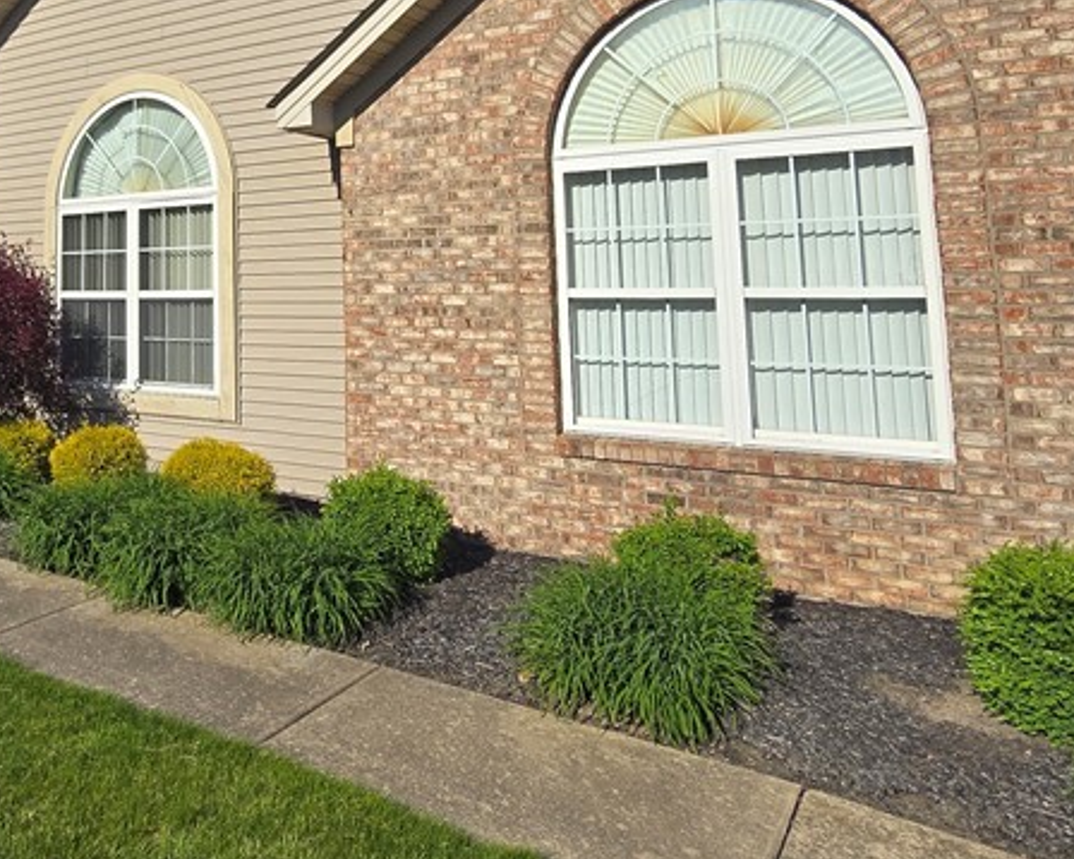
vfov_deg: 47.3
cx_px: 276
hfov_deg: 57.6
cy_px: 173
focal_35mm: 29
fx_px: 921
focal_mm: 2.2
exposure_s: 1/3390
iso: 50
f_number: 2.2
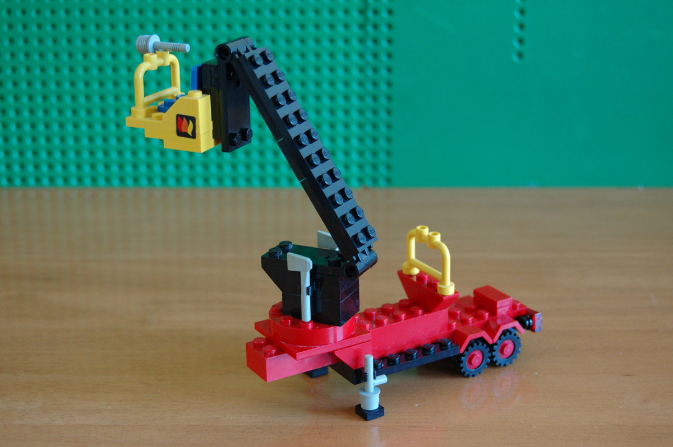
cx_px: 336
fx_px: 1289
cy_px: 224
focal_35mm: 69
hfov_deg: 29.3
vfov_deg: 19.7
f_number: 5.3
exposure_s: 1/20
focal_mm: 46
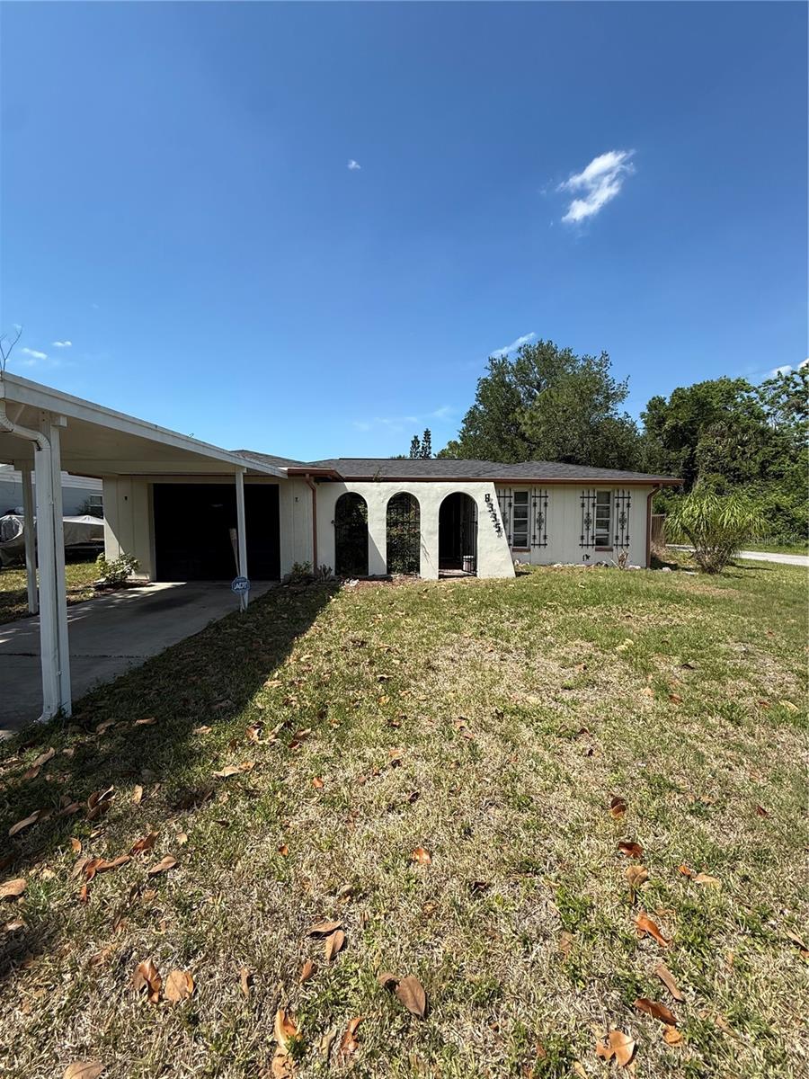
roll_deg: +0.5
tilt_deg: -0.8
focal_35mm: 14
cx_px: 404
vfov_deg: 102.1
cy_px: 540
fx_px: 436
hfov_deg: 85.7
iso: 50
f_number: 2.2
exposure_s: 1/1795
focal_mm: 2.22
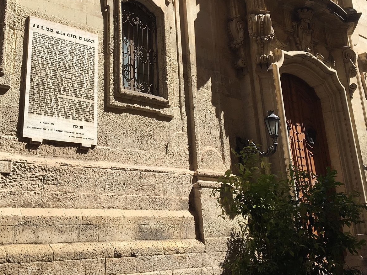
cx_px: 173
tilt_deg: +22.6
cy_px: 39
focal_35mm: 50
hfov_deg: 38.2
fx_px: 530
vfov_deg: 28.2
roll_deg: +3.8
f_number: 2.2
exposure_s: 1/1672
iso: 25
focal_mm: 4.15
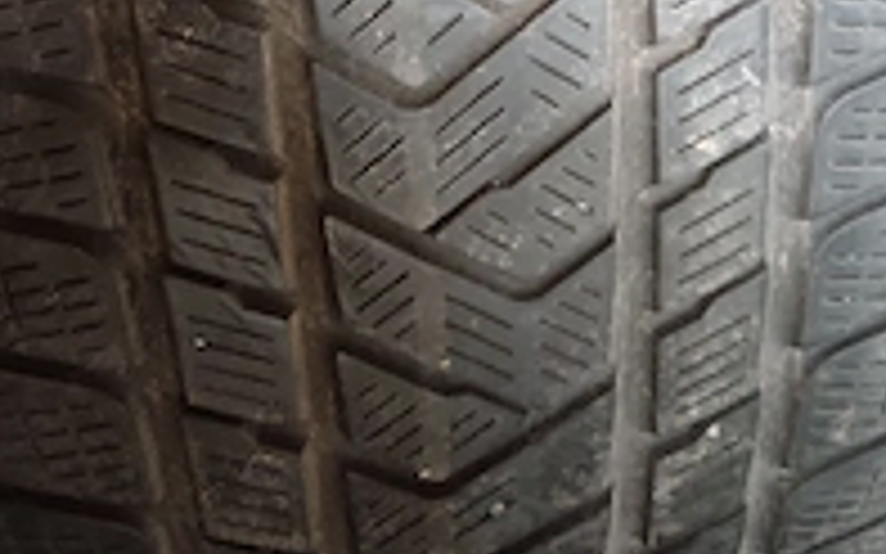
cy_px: -198
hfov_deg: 35.1
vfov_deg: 20.2
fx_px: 1400
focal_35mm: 58
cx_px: 423
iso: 5845
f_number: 1.9
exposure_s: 1/30
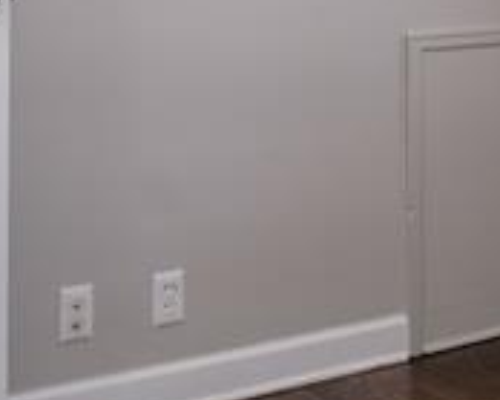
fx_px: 1228
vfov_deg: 17.5
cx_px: 440
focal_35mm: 83
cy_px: -95
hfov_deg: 22.5
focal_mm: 10
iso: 640
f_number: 7.1
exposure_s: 1/125
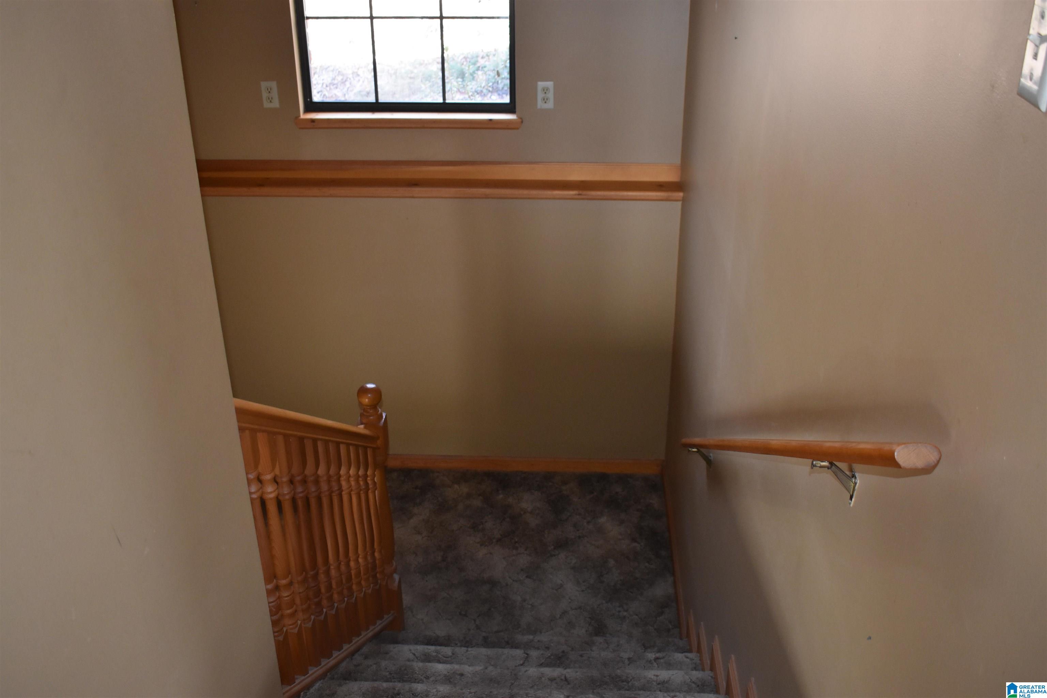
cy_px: 349
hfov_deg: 53.1
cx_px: 524
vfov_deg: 36.9
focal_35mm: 36
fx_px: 1047
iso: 1600
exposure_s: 1/125
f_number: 3.8
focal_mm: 24
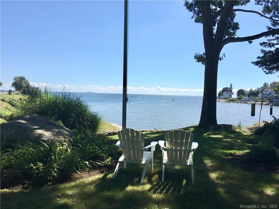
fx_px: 234
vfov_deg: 48.2
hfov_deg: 61.7
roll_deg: -1.7
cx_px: 140
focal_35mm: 29
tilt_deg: -1.3
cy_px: 104
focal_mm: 4.15
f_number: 2.2
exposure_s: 1/2137
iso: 25
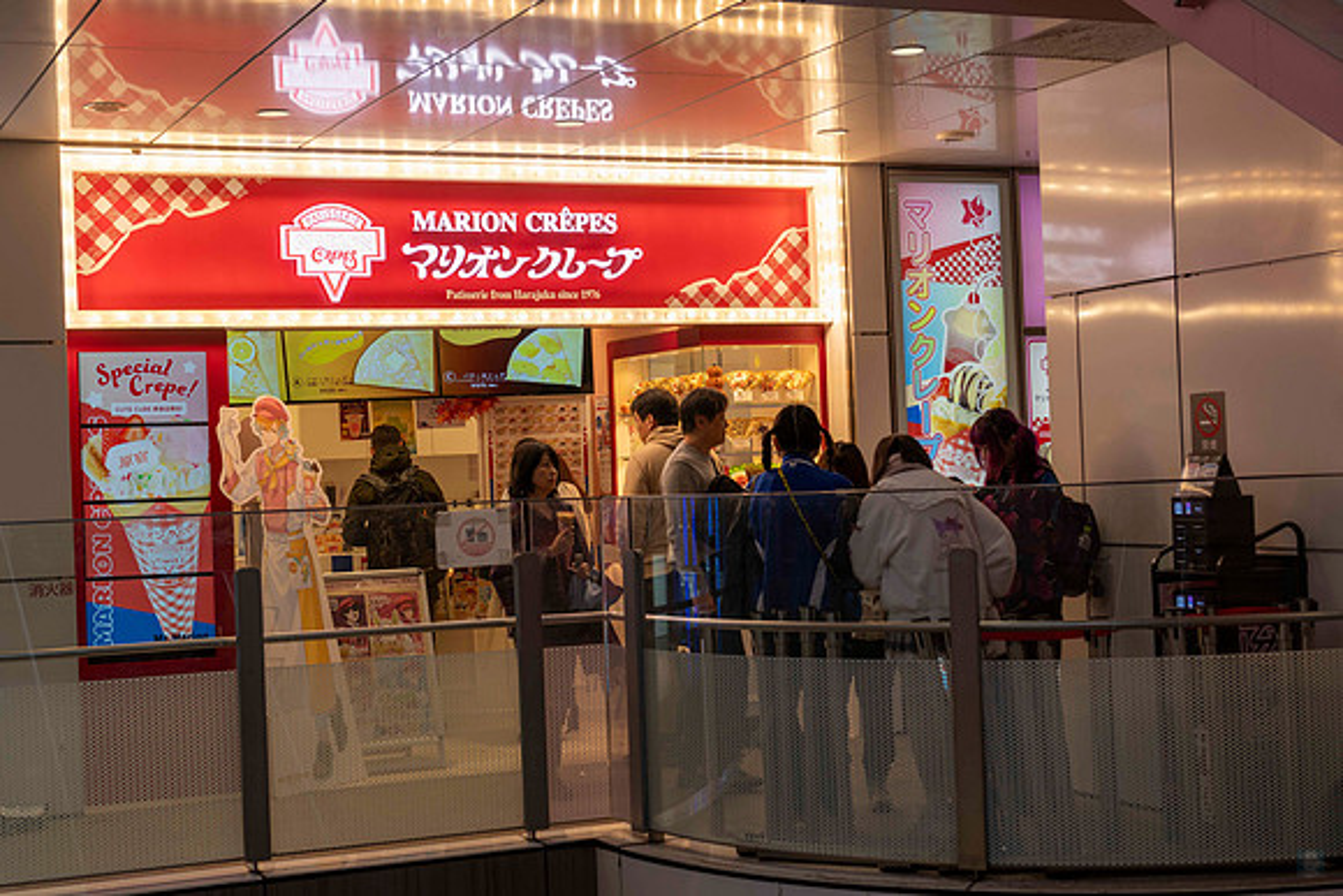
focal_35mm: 57
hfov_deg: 34.9
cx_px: 645
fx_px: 2134
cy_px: 466
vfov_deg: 23.7
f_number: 4.5
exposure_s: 1/125
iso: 160
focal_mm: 55
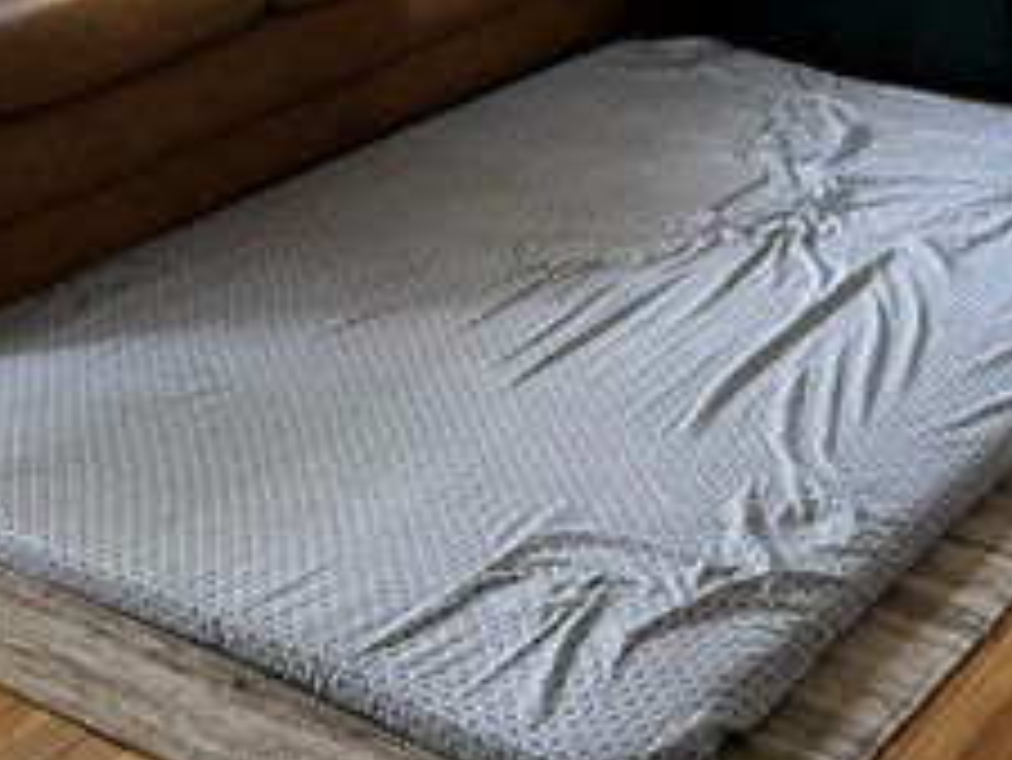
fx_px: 2165
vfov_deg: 18.4
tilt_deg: -9.6
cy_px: -256
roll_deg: +1.4
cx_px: 625
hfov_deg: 26.2
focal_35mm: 74
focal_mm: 5.7
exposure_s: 1/86
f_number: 1.5
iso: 125
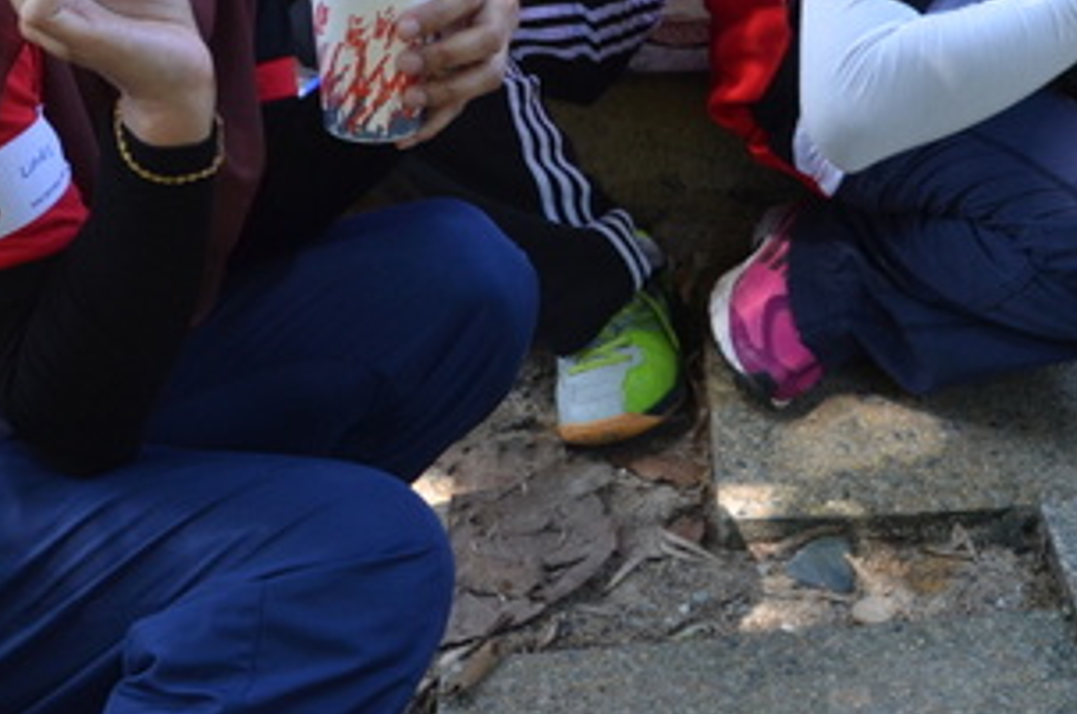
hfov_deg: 23.3
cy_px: -96
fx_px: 2599
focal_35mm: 87
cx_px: 739
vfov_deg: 15.2
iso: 400
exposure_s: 1/125
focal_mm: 22
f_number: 4
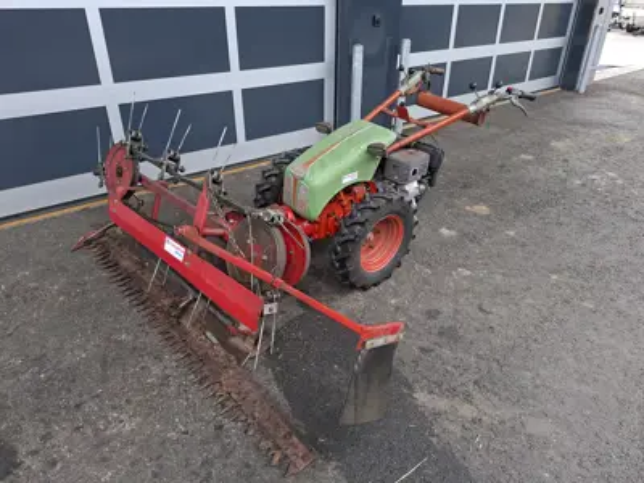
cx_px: 322
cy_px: 242
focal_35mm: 23
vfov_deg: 58.9
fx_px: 428
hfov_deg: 73.9
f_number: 1.8
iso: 50
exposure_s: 1/175
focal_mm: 5.54
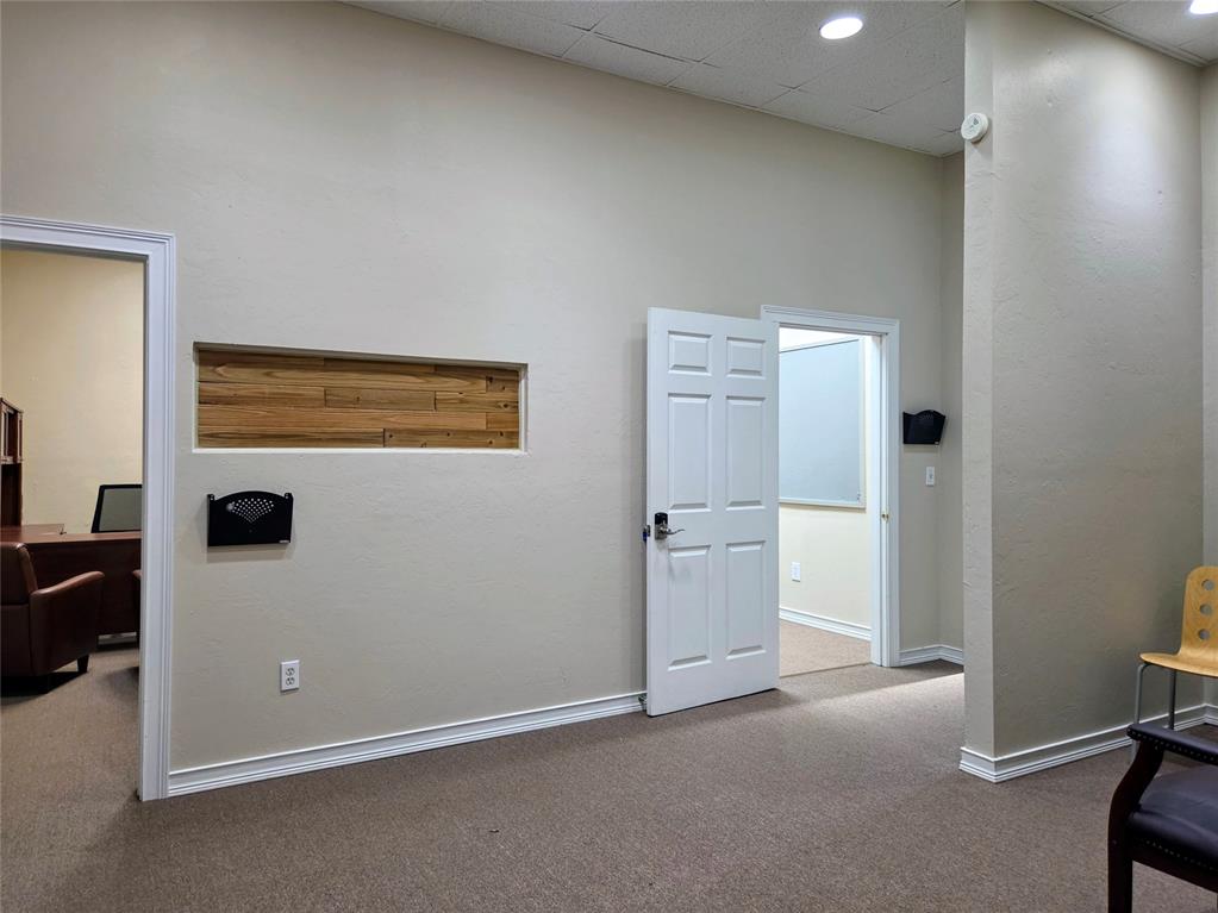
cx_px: 609
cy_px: 456
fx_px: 809
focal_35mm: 23
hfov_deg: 73.9
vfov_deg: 58.9
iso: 400
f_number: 1.8
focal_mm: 5.4
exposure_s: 1/120
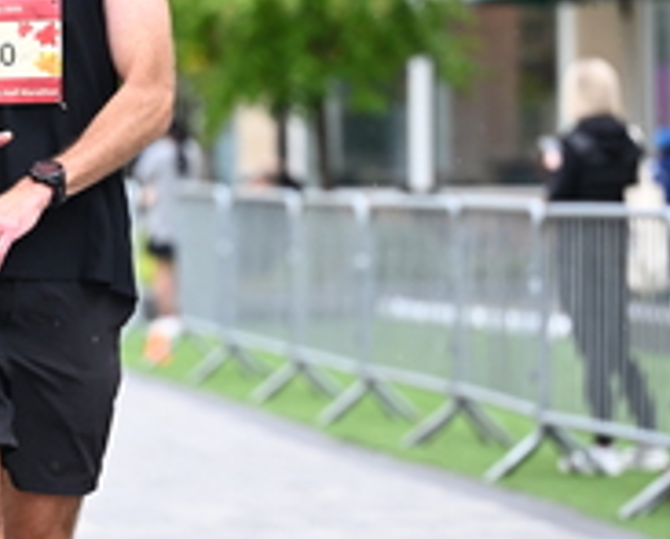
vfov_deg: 6.0
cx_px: 112
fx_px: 5144
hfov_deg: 7.4
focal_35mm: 259
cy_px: 213
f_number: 2.8
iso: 1250
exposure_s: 1/1250
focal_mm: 92
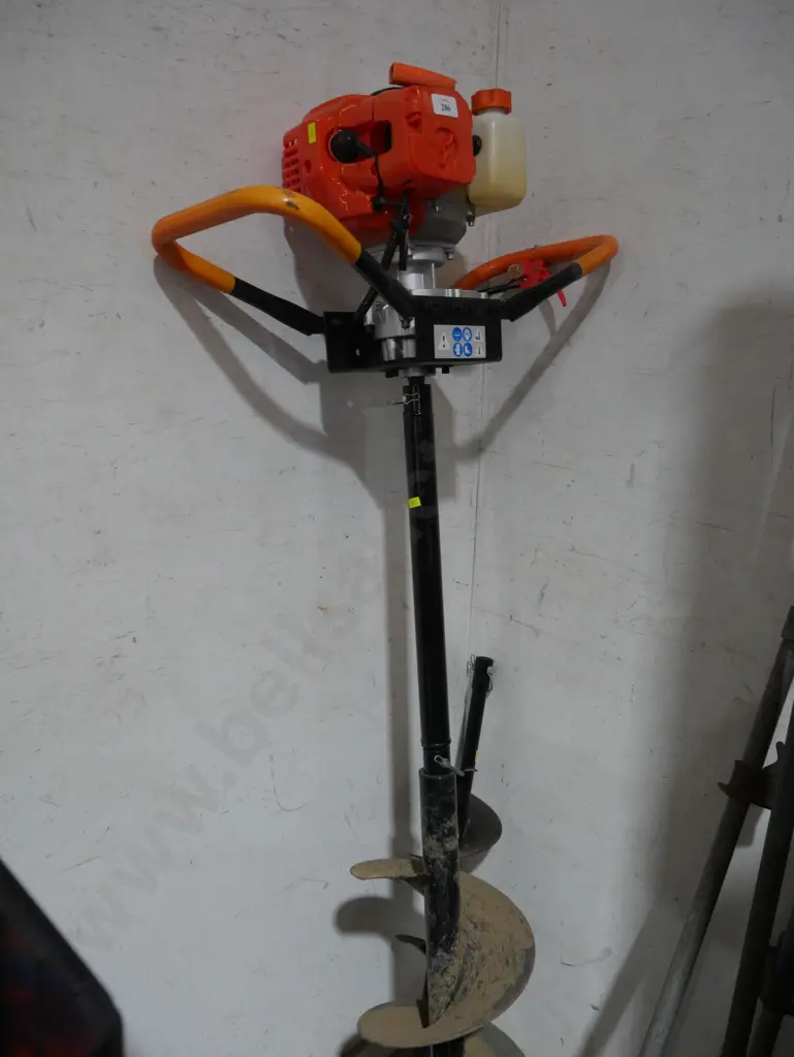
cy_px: 528
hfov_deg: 46.8
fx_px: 917
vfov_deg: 59.9
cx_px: 397
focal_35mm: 30
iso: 500
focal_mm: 15
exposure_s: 1/60
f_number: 3.6
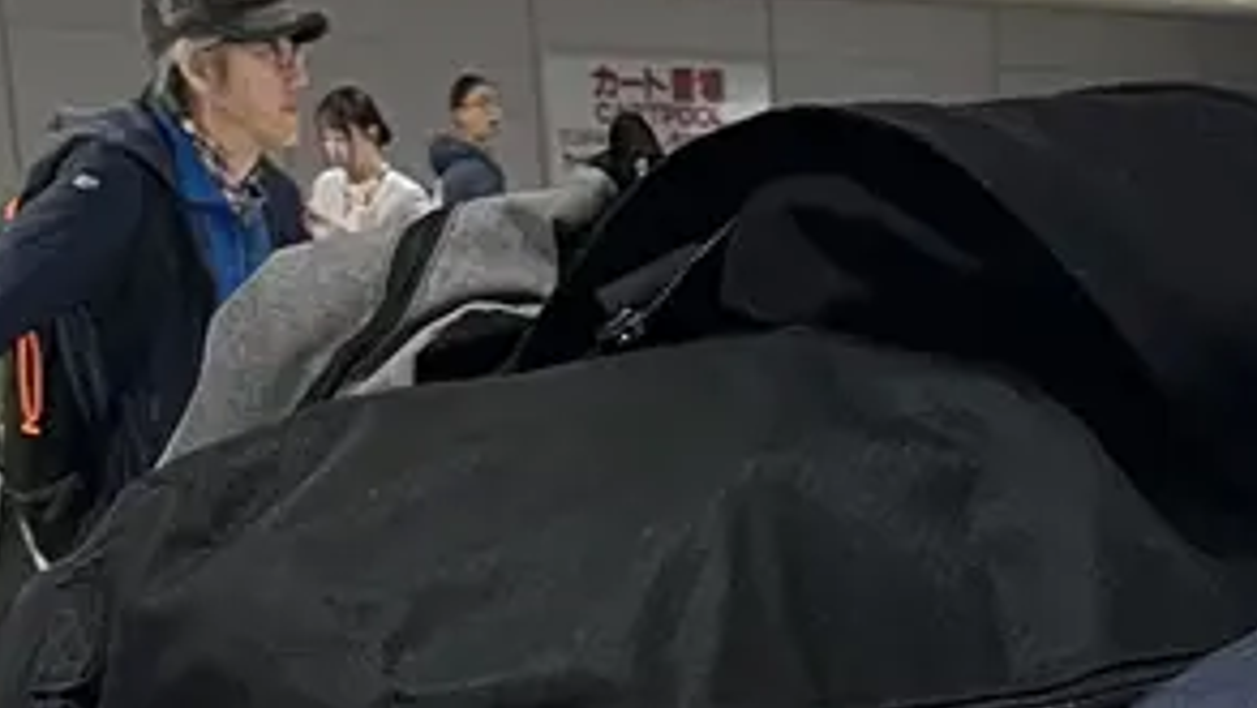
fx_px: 4301
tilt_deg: -28.0
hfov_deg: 15.8
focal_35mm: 129
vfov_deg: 7.5
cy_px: 2508
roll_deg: +0.0
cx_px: 1652
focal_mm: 5.1
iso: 125
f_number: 1.6
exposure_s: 1/50
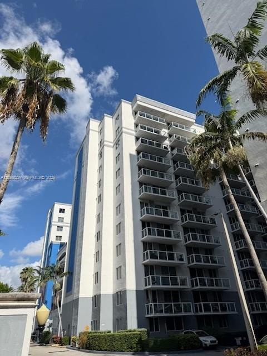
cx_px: 134
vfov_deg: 71.6
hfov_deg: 56.8
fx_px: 247
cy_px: 178
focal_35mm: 24
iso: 80
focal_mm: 6.76
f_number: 1.78
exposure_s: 1/8130
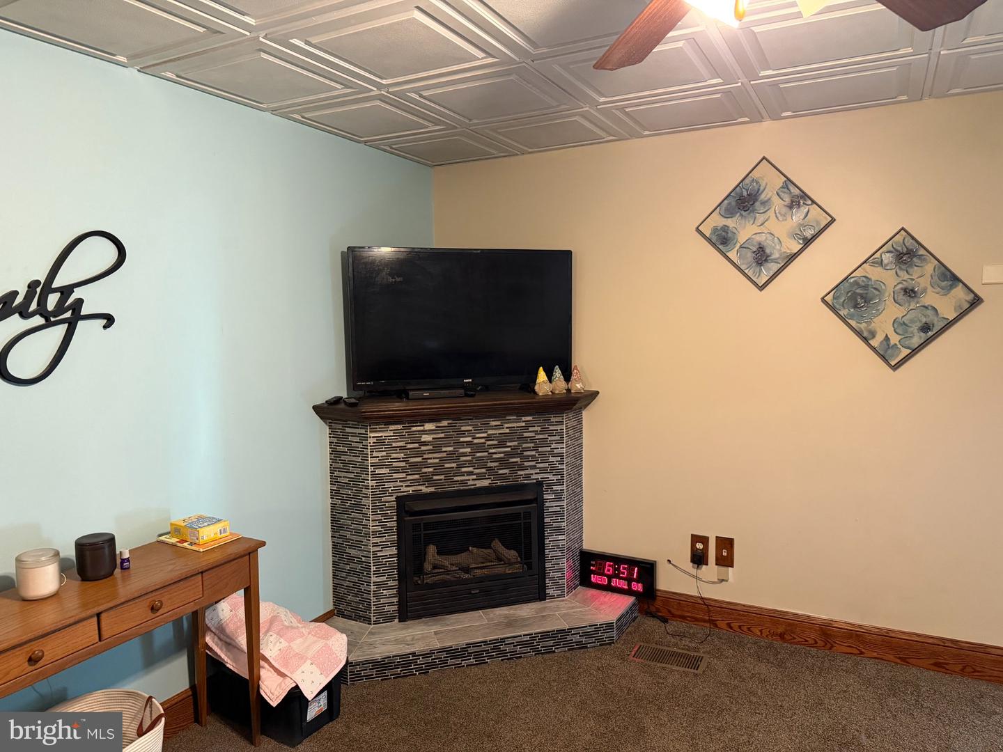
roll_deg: +1.2
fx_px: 695
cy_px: 376
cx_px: 502
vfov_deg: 56.8
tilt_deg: -5.6
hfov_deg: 71.6
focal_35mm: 24
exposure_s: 1/60
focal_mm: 6.76
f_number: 1.78
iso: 640
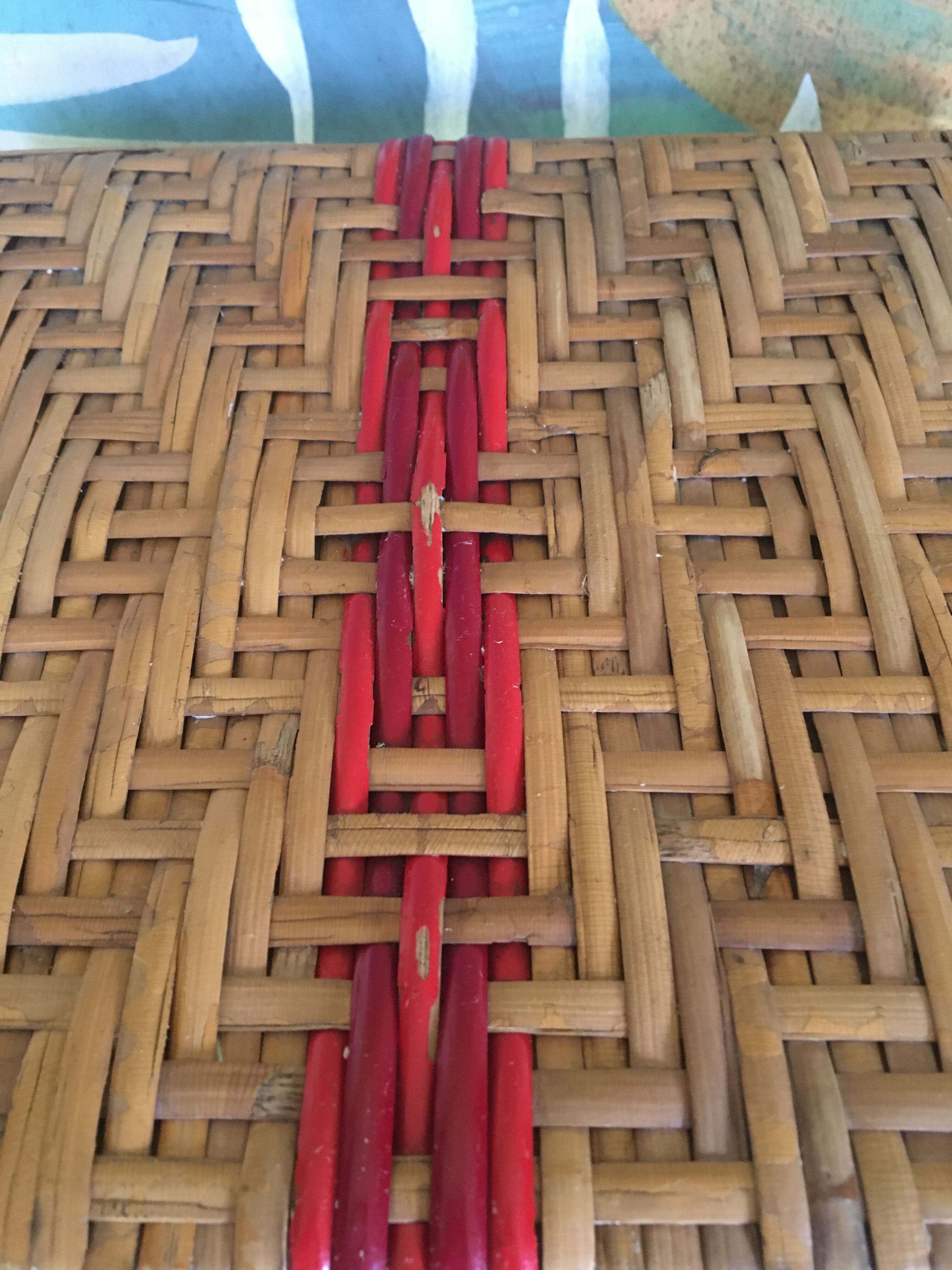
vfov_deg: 61.7
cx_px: 476
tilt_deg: -52.8
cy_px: 635
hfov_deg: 48.2
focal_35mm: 29
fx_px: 1063
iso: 400
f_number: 2.2
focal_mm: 4.15
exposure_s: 1/17
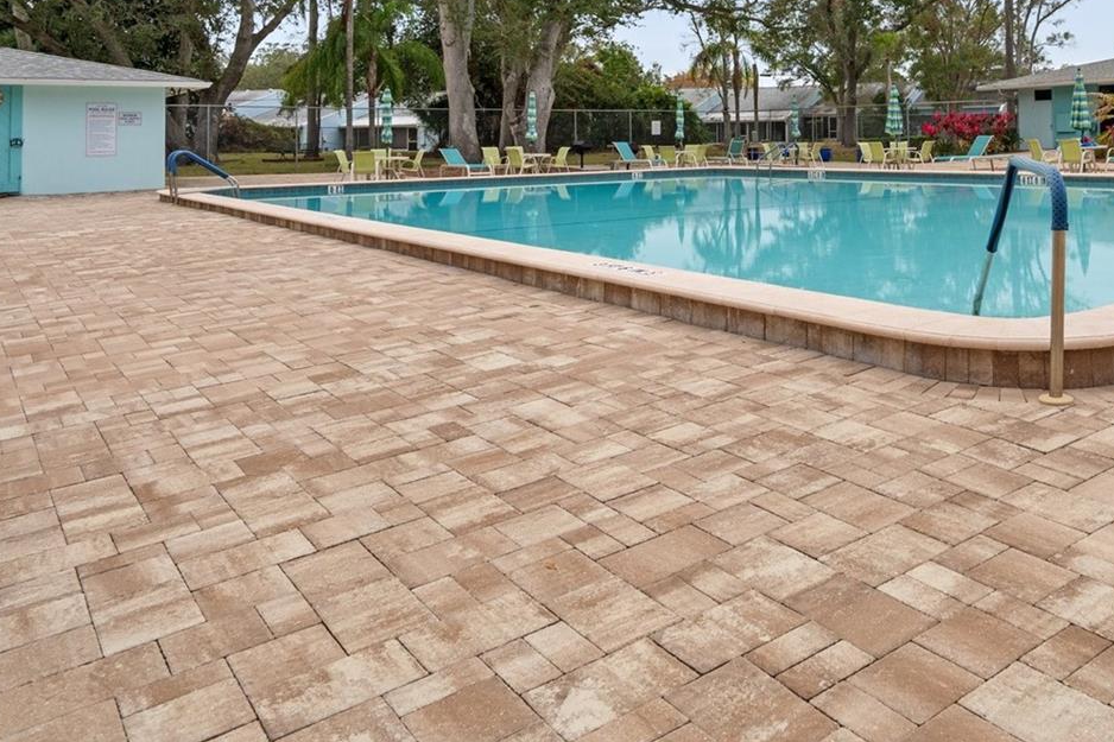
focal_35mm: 29
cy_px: 141
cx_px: 770
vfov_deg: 42.8
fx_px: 897
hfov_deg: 61.6
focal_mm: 17
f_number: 8
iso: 320
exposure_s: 1/25
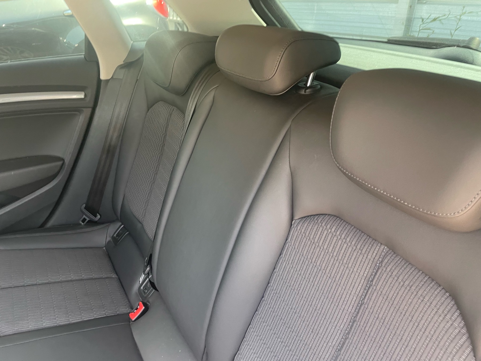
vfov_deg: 53.1
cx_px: 240
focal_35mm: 26
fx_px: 361
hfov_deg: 67.3
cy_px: 180
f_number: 1.6
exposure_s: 1/65
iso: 125
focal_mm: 4.2
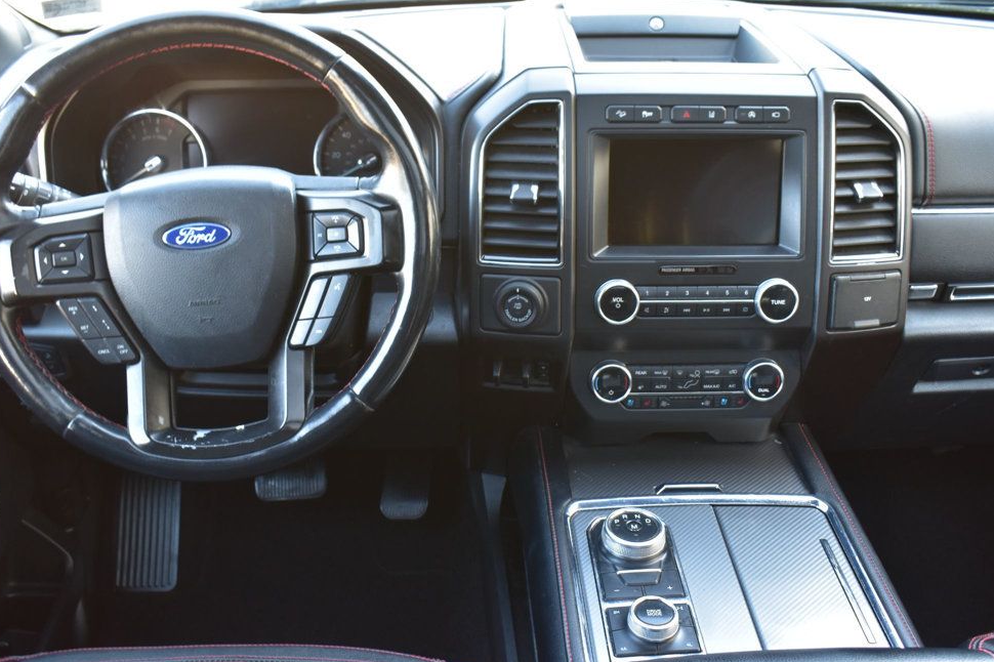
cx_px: 493
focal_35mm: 38
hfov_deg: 50.7
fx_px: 1049
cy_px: 316
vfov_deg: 35.0
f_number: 6.3
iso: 720
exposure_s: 1/15
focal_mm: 24
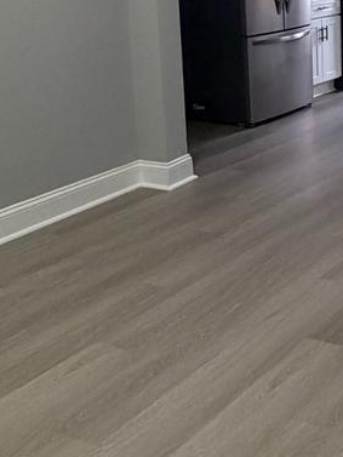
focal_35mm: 57
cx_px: 525
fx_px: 753
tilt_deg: -9.6
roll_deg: -0.6
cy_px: 79
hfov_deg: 21.3
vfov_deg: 32.7
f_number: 2.2
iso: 250
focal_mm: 2.22
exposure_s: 1/120
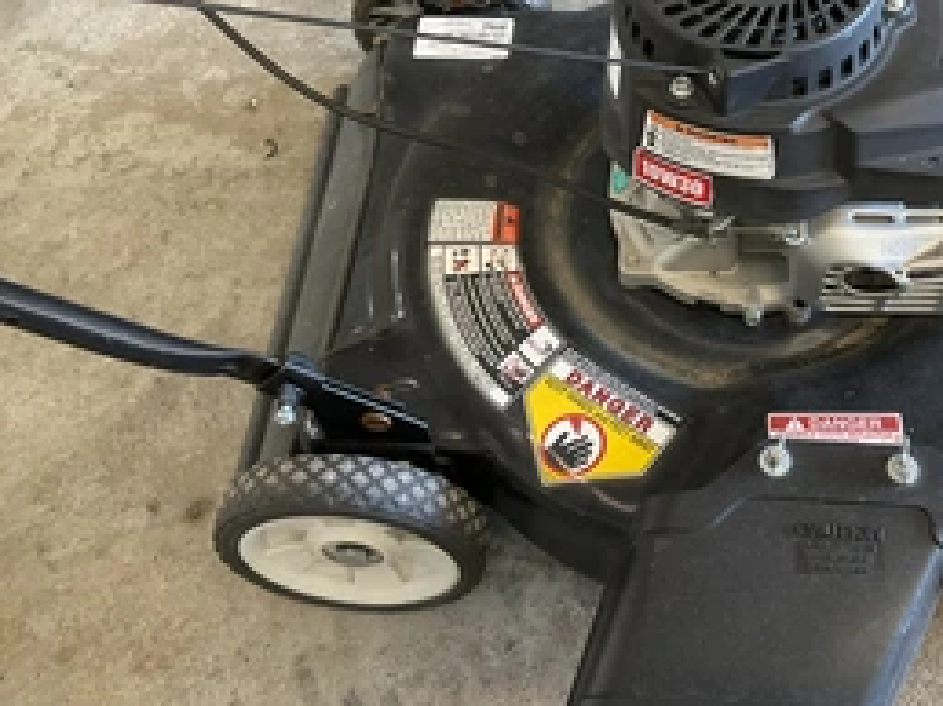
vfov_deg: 31.8
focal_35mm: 45
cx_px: 694
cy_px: 216
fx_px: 1225
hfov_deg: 41.0
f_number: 1.8
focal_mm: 3
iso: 200
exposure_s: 1/40
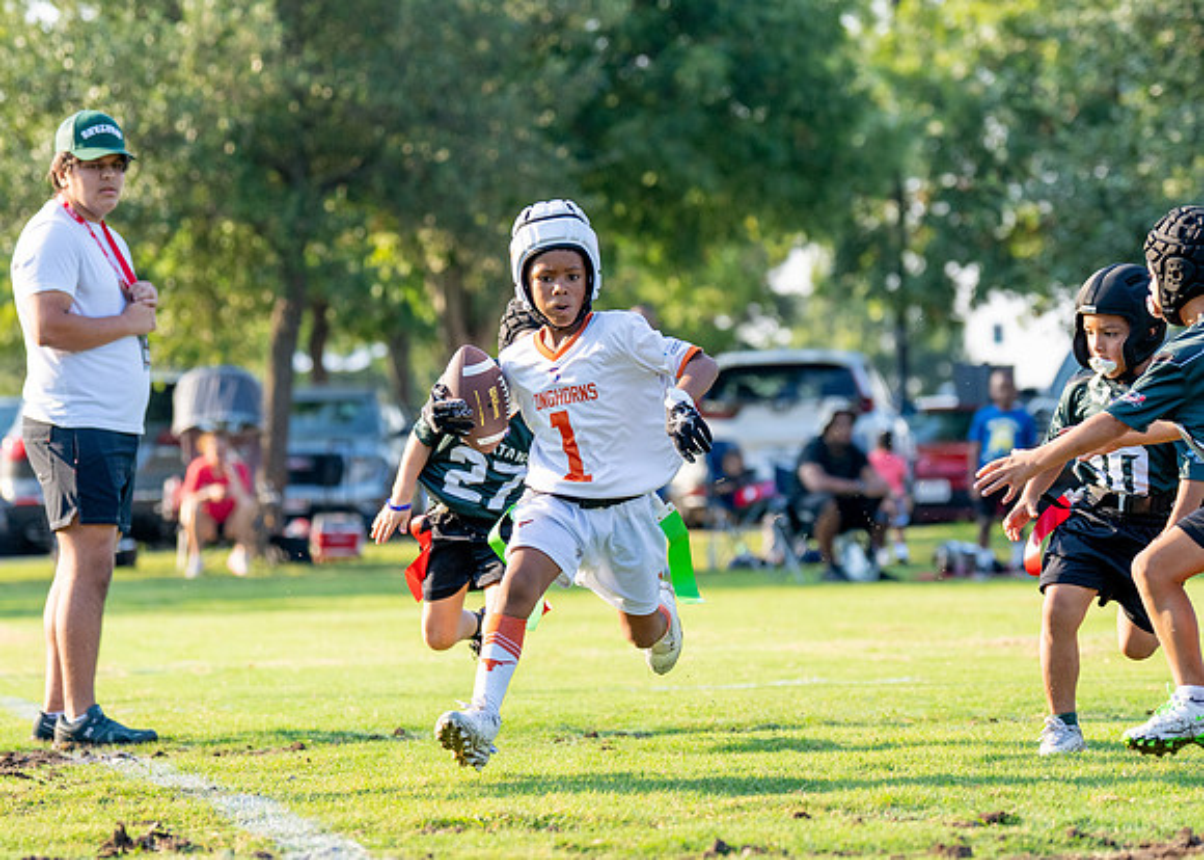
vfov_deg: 7.5
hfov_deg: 10.6
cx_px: 623
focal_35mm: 191
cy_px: 408
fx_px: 6519
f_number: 2.8
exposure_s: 1/2000
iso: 250
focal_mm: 107
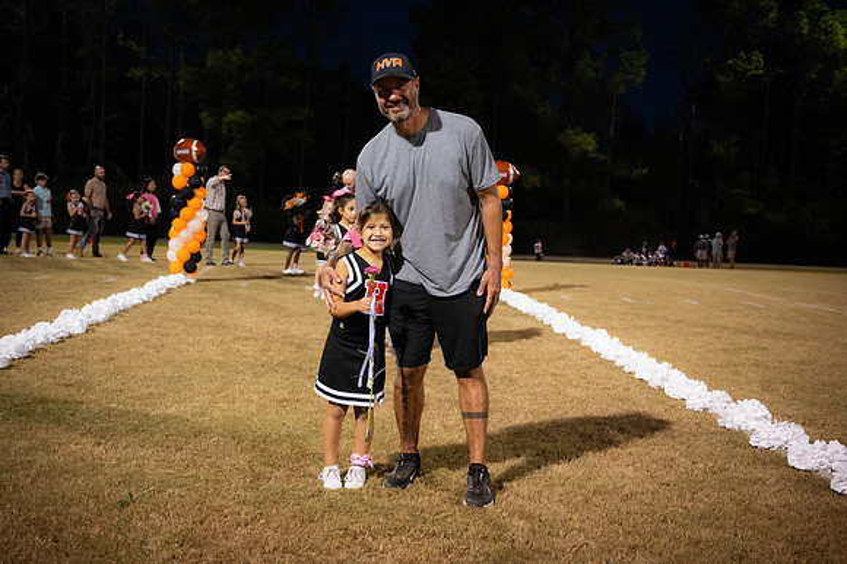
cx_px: 424
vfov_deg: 31.3
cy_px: 282
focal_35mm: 43
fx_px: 1007
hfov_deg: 45.6
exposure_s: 1/250
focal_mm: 42
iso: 3200
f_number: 4
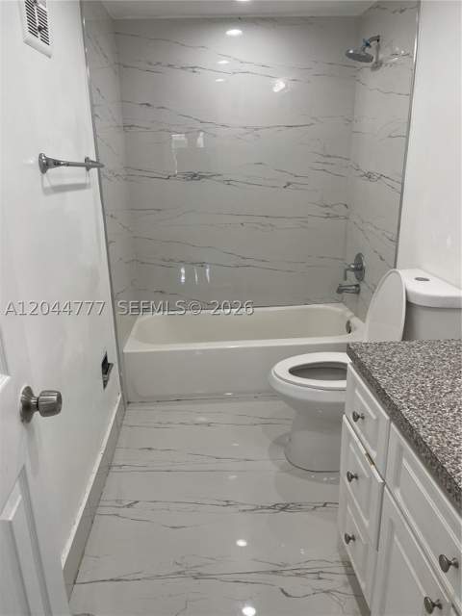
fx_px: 463
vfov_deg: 67.3
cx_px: 231
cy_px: 308
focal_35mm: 26
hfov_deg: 53.1
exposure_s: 1/120
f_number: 1.6
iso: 32
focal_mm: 4.2
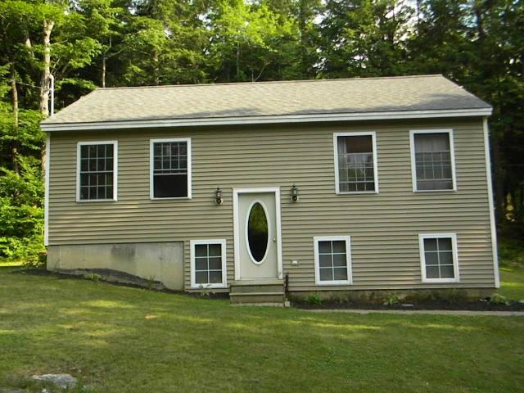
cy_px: 196
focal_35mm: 36
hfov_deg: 51.4
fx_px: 545
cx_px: 262
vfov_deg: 39.7
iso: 720
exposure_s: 1/377
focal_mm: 6.4
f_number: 7.4
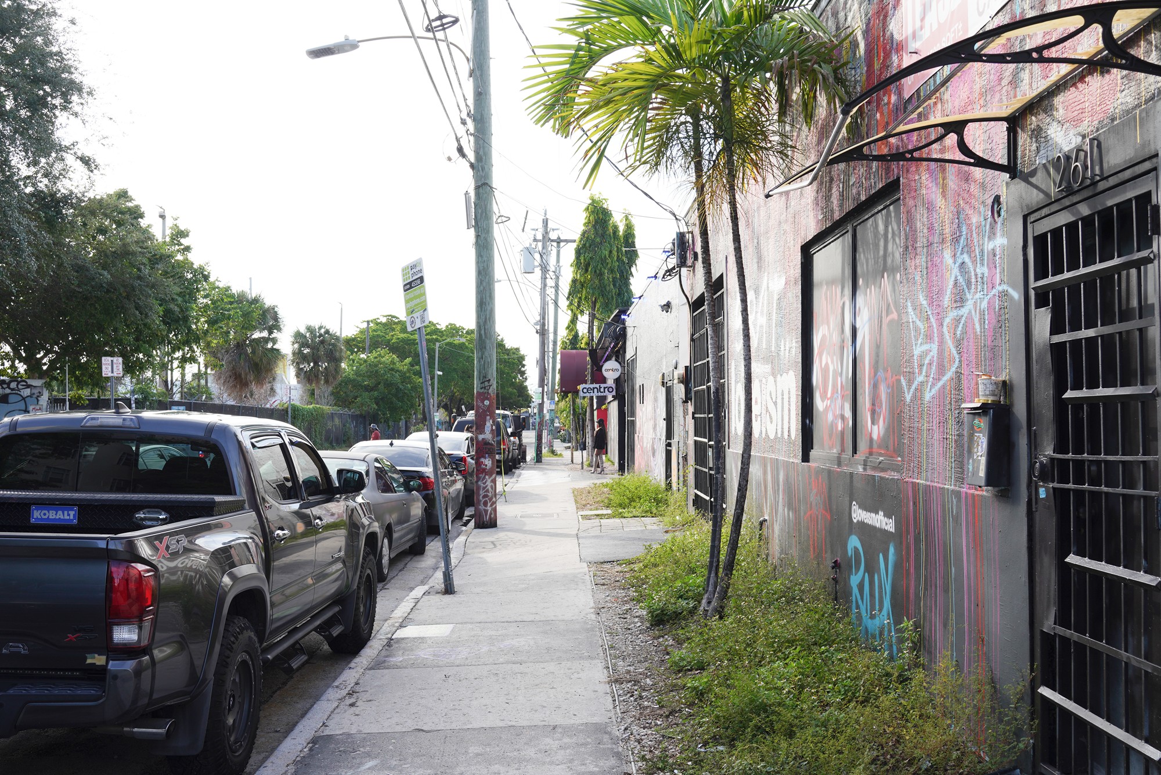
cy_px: 388
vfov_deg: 36.9
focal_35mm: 36
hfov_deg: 53.1
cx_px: 580
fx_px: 1161
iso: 200
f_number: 10
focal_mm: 36
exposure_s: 1/100
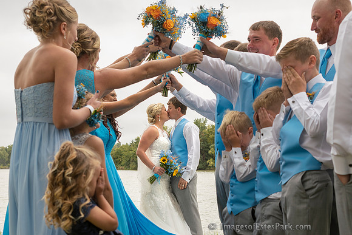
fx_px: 342
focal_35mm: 35
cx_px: 176
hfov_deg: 54.4
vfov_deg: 37.9
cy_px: 118
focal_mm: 35
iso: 100
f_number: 4
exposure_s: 1/250
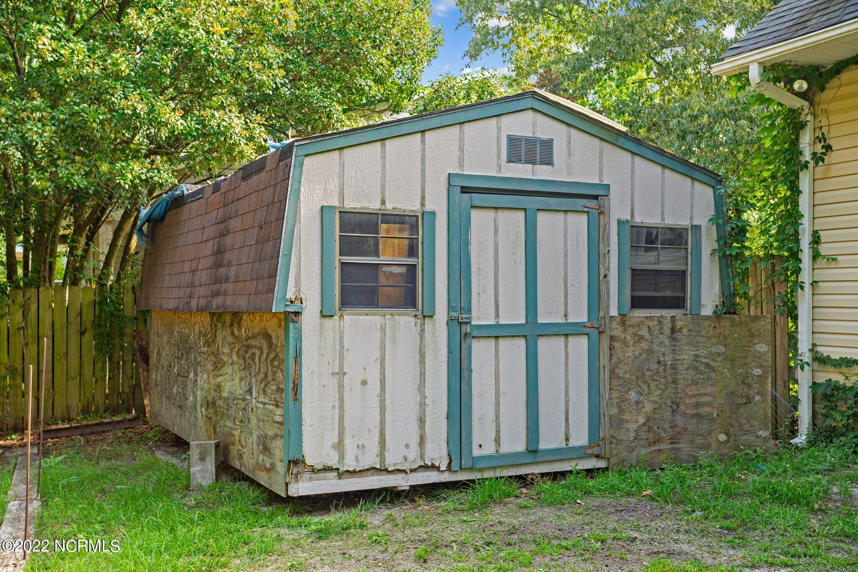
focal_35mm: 40
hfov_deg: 48.5
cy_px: 286
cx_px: 429
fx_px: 953
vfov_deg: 33.4
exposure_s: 1/50
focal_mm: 40
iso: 200
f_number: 8
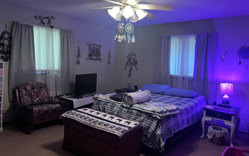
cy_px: 67
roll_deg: -2.9
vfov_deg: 44.4
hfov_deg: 66.5
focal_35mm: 28
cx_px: 123
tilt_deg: -3.6
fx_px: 190
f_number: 1.5
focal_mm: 5.7
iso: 250
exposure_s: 1/60
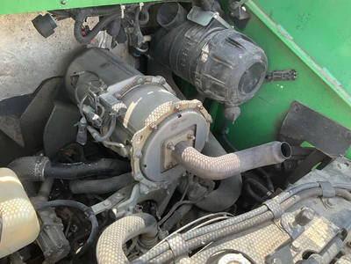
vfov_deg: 48.2
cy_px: 132
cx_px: 176
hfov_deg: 61.7
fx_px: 294
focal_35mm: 29
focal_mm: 3
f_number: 1.8
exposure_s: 1/172
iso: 25
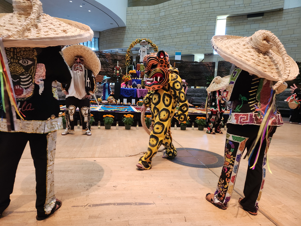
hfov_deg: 73.9
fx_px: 200
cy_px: 113
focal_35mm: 23
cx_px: 150
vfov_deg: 58.9
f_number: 1.8
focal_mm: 5.4
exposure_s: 1/120
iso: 640
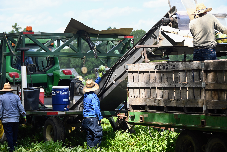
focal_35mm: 120
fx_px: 757
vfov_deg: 11.4
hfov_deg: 17.1
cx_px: 114
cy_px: 76
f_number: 5.6
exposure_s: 1/250
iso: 125
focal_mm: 80
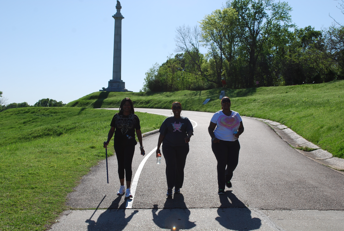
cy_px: 116
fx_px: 488
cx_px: 172
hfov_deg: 38.8
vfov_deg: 26.6
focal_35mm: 51
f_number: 9
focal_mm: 34
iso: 100
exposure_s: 1/320
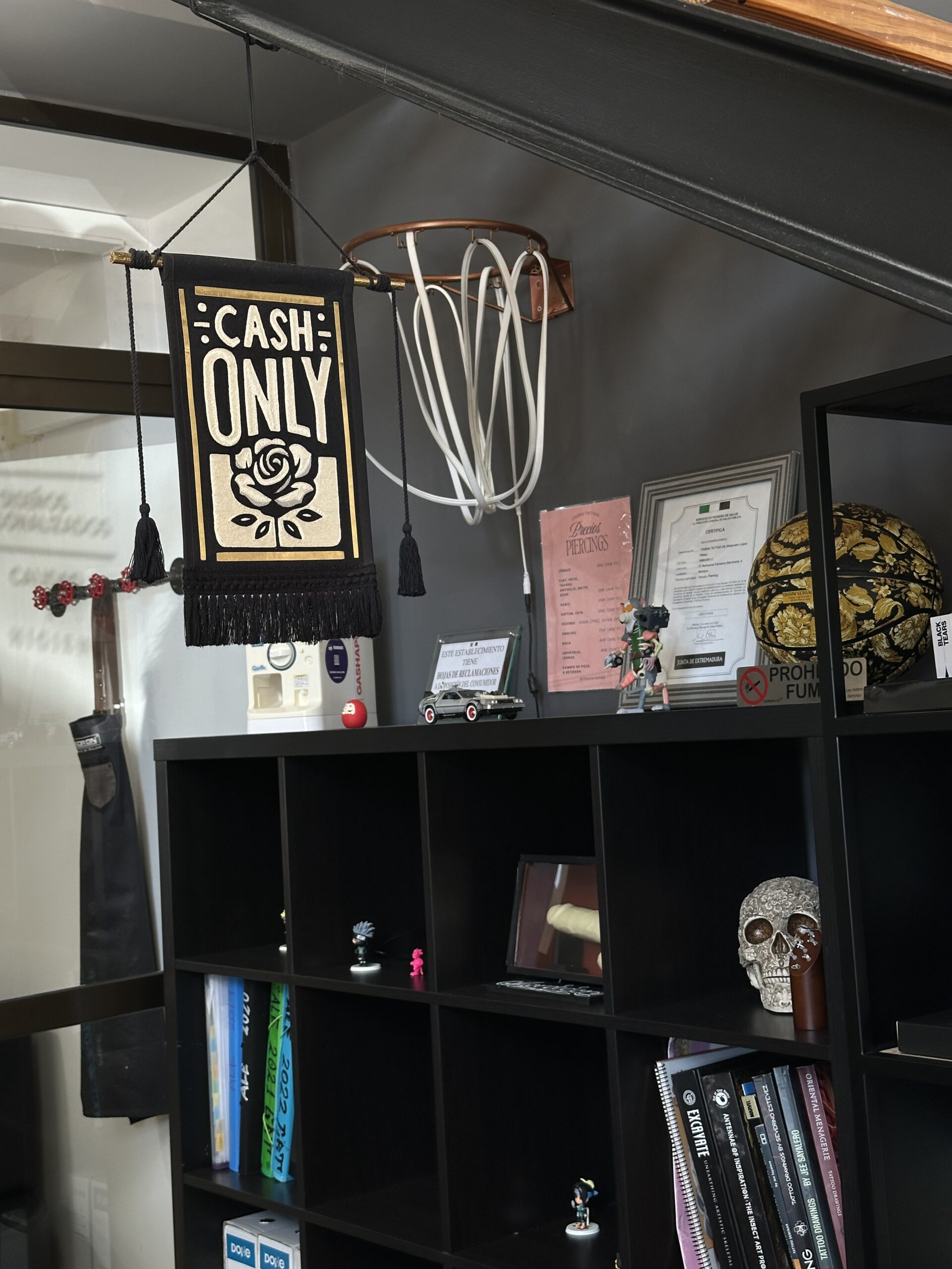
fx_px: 1760
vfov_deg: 39.7
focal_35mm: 48
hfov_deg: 30.3
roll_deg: +3.1
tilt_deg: +3.2
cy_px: 634
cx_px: 476
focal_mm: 6.86
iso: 50
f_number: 1.78
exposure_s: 1/121
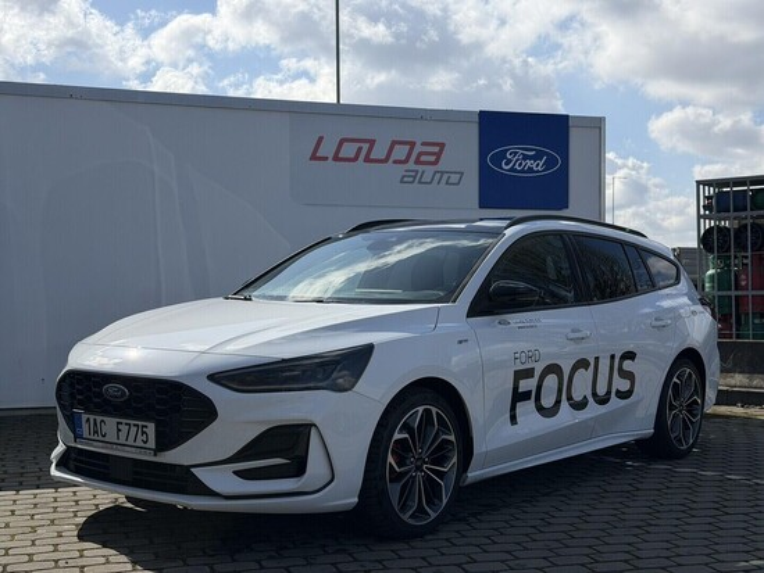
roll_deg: +0.9
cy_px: 286
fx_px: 1060
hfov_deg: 39.6
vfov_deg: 30.3
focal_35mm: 48
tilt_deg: -0.6
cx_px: 382
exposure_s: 1/7874
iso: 64
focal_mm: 6.76
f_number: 1.78
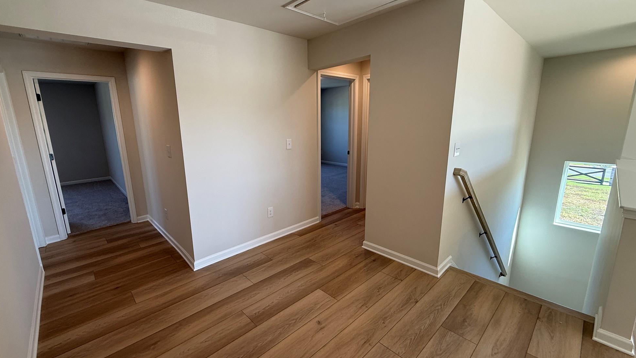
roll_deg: +1.5
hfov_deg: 99.3
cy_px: 177
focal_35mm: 16
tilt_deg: -11.6
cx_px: 306
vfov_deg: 67.1
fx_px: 270
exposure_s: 1/120
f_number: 2.2
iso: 80
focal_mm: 2.22
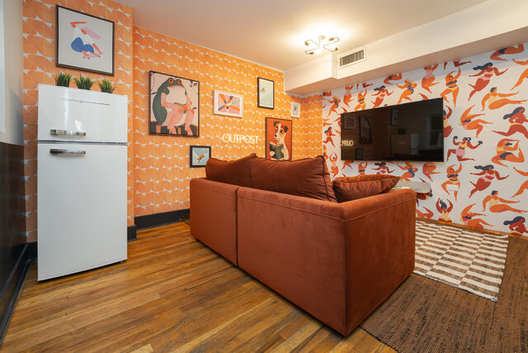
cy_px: 176
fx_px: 205
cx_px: 264
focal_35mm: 14
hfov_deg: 104.2
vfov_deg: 81.2
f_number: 5
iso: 3200
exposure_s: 1/125
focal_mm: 14
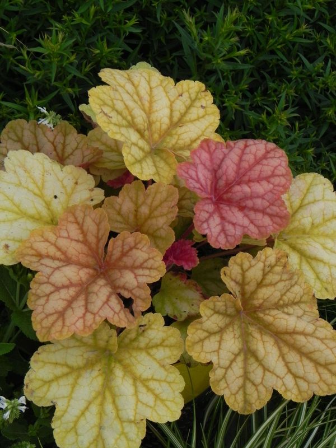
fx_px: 1670
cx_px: 168
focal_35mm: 129
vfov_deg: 15.3
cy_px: 224
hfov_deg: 11.5
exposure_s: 1/500
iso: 160
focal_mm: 23
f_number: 5
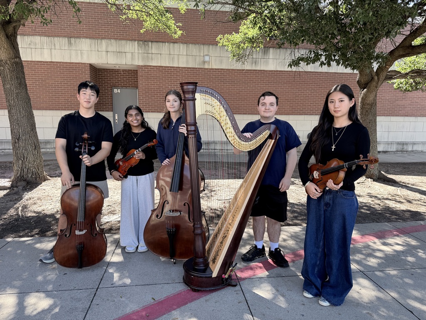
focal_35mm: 24
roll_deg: -0.5
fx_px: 295
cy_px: 160
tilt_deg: -8.4
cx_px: 213
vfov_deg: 56.8
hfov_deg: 71.6
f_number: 1.78
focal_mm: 6.76
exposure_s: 1/555
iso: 100
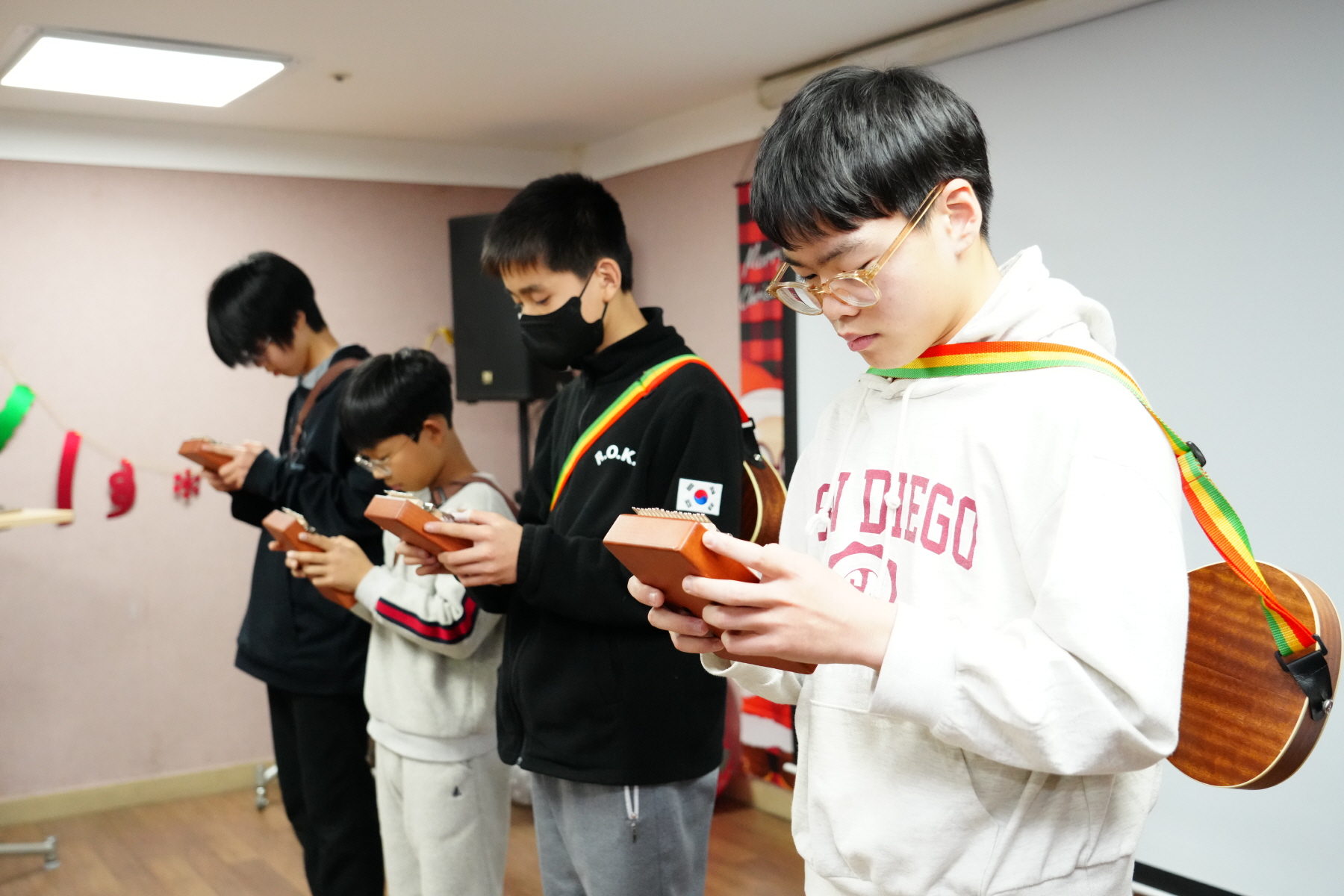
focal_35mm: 40
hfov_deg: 48.5
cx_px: 672
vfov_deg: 33.4
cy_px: 448
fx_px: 1493
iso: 6400
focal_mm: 40
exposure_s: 1/200
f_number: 4.5
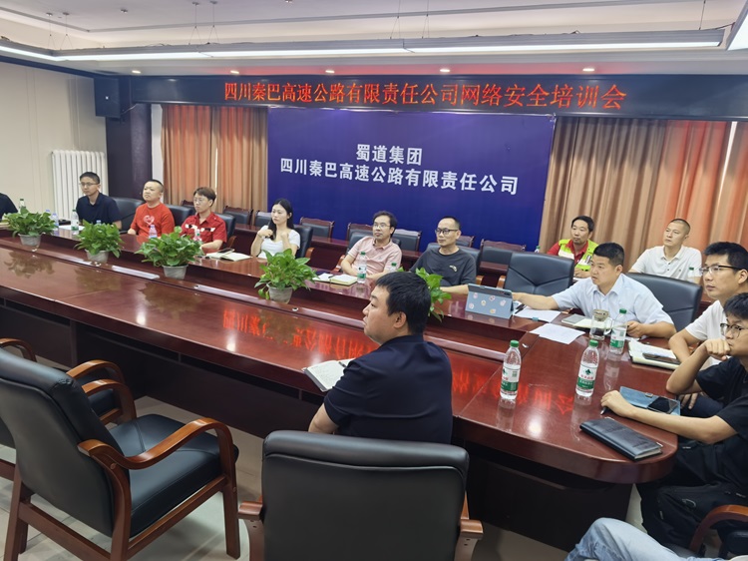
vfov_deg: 56.8
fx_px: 518
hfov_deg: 71.6
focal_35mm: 24
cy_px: 280
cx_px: 374
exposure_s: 1/99.2
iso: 125
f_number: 2
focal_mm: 5.75
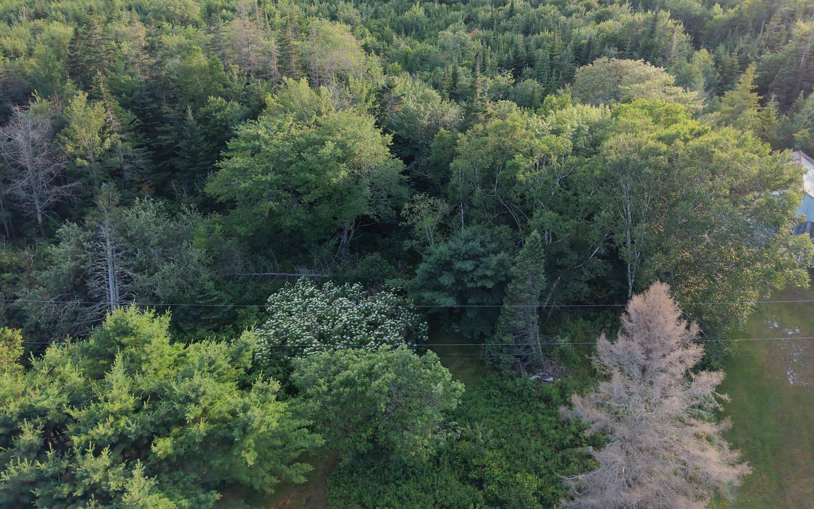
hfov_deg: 72.5
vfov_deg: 48.9
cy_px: 198
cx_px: 414
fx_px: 555
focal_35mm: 25
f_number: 1.8
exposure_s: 1/240
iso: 100
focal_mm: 8.67
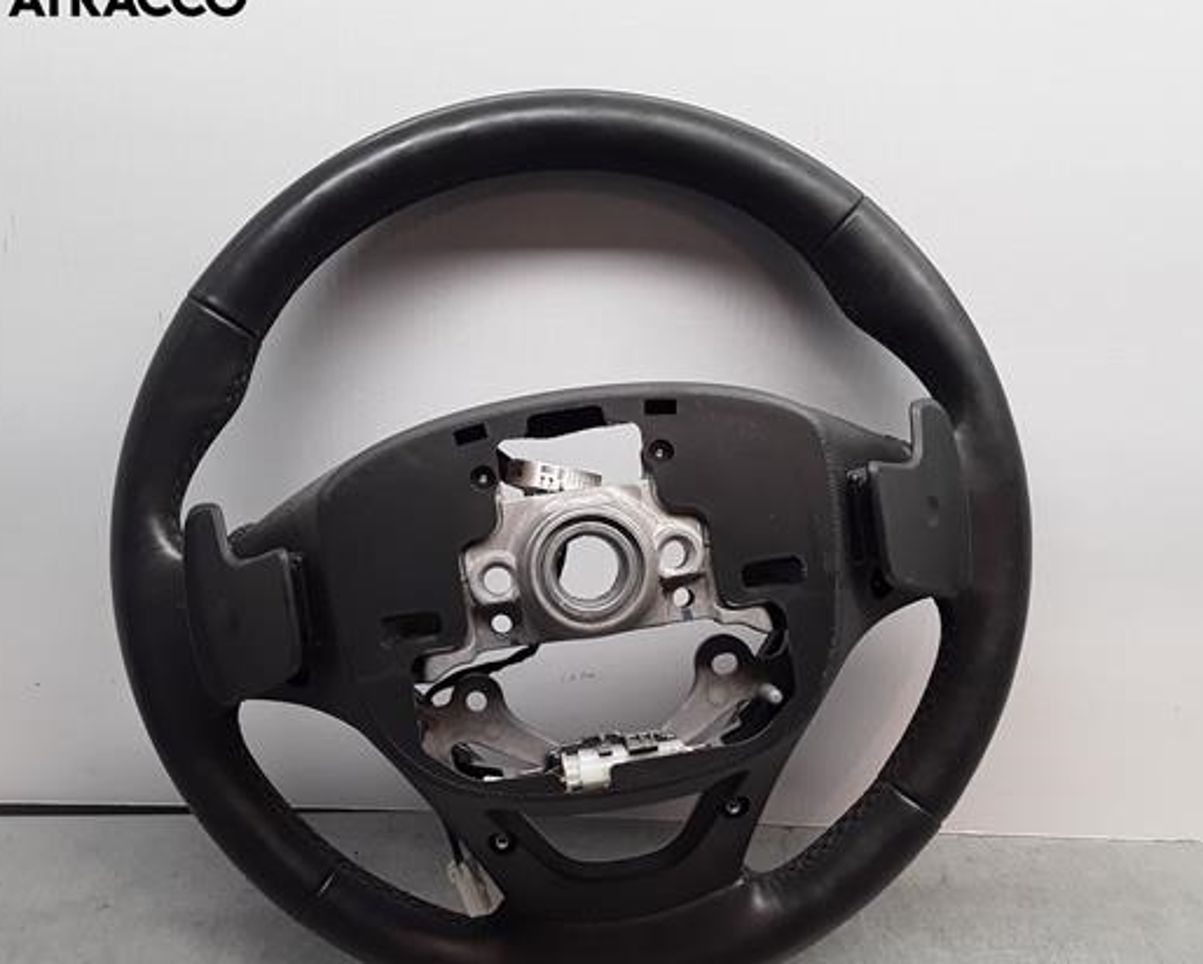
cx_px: 545
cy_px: 533
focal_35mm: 34
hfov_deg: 52.7
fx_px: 1211
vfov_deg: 43.3
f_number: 1.9
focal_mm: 2.91
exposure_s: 1/50
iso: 40
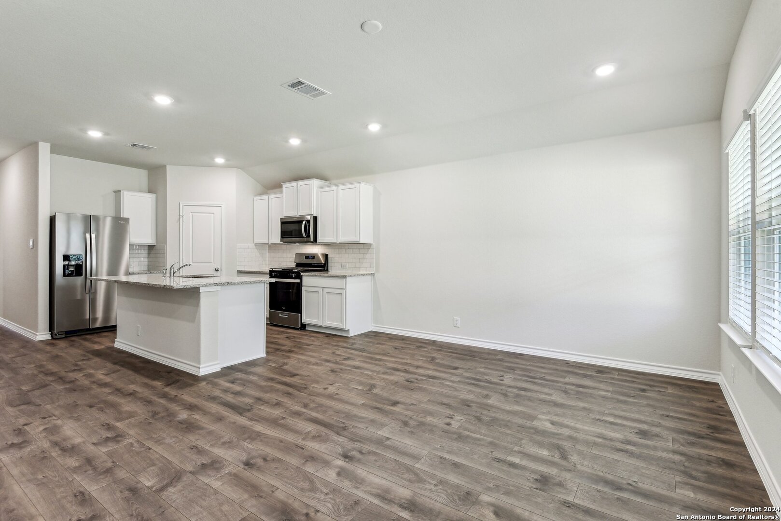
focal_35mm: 17
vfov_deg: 70.5
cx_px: 390
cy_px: 260
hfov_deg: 93.3
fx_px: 369
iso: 900
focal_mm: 17
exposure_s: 1/15
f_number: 8
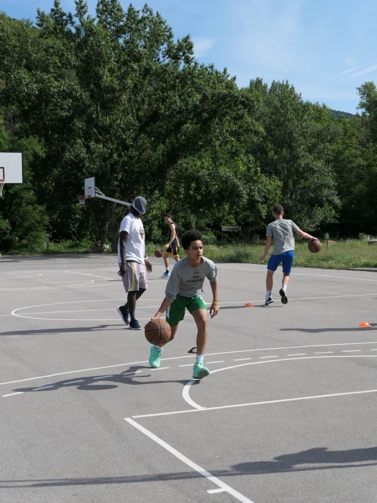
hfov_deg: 24.0
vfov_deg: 31.7
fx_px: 886
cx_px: 188
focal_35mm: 61
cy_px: 252
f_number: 3.2
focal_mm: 20.7
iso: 125
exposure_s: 1/1600
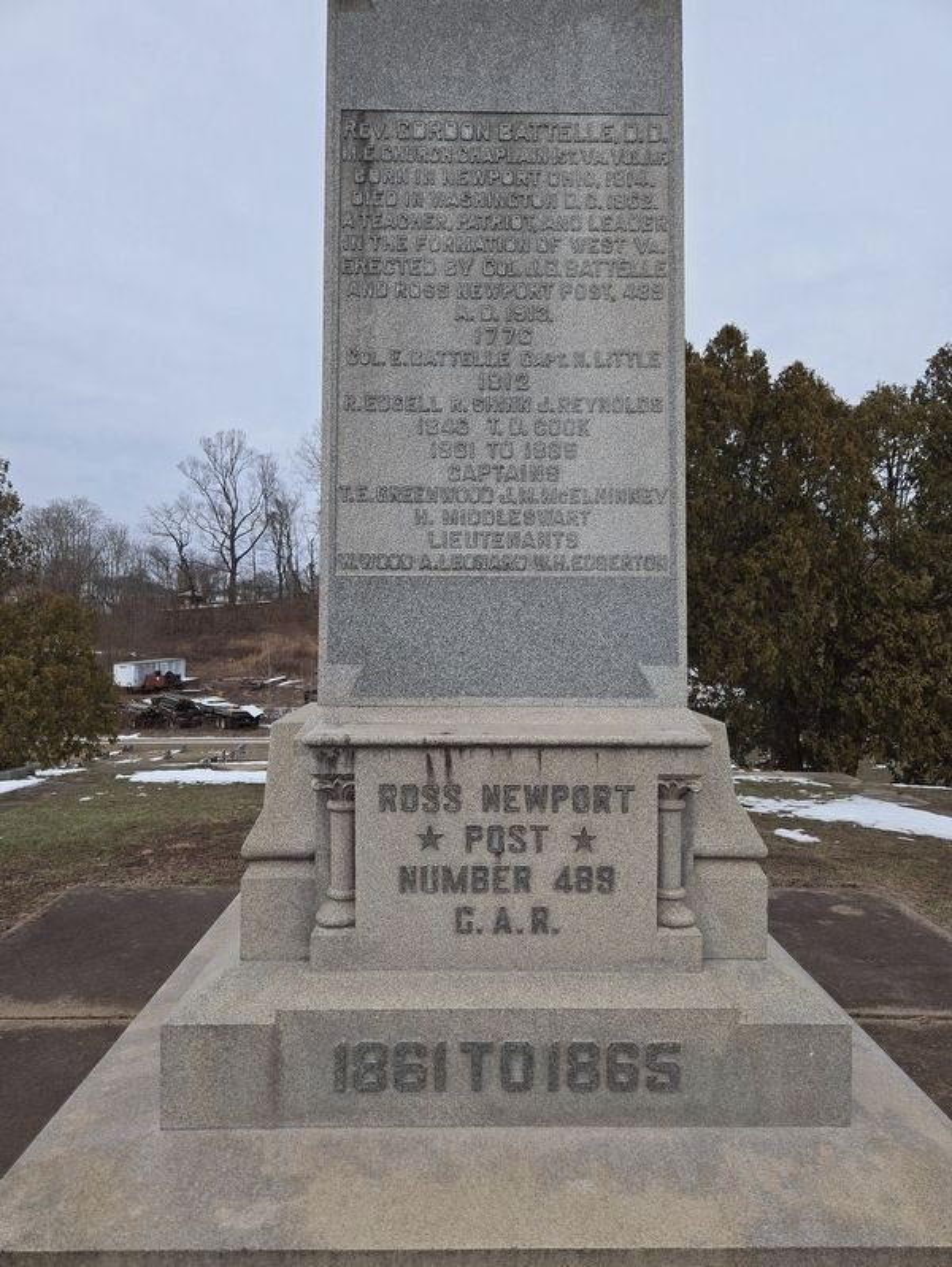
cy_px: 634
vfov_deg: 73.9
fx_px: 843
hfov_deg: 58.9
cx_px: 476
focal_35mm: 23
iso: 25
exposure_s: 1/1250
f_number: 1.8
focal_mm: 5.4
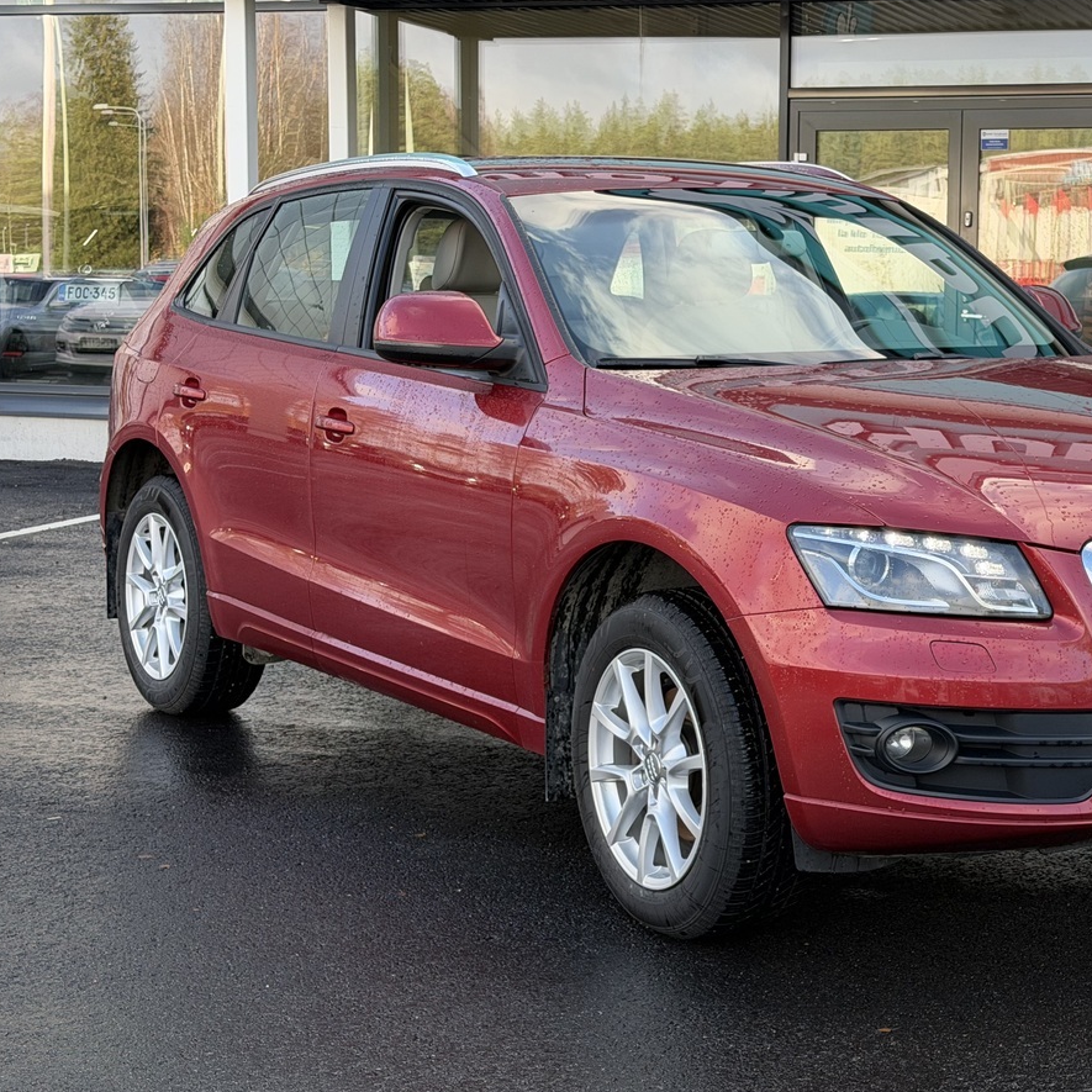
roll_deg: -0.5
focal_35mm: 69
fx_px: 2463
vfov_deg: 25.0
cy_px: 528
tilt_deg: -5.1
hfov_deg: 24.8
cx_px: 781
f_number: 1.78
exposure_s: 1/450
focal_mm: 6.76
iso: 64
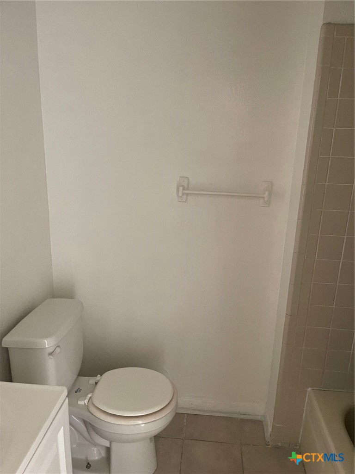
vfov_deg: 67.3
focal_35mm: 26
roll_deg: -1.1
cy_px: 237
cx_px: 178
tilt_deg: -15.6
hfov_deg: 53.1
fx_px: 356
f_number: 1.6
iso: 500
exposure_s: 1/46
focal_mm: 5.1
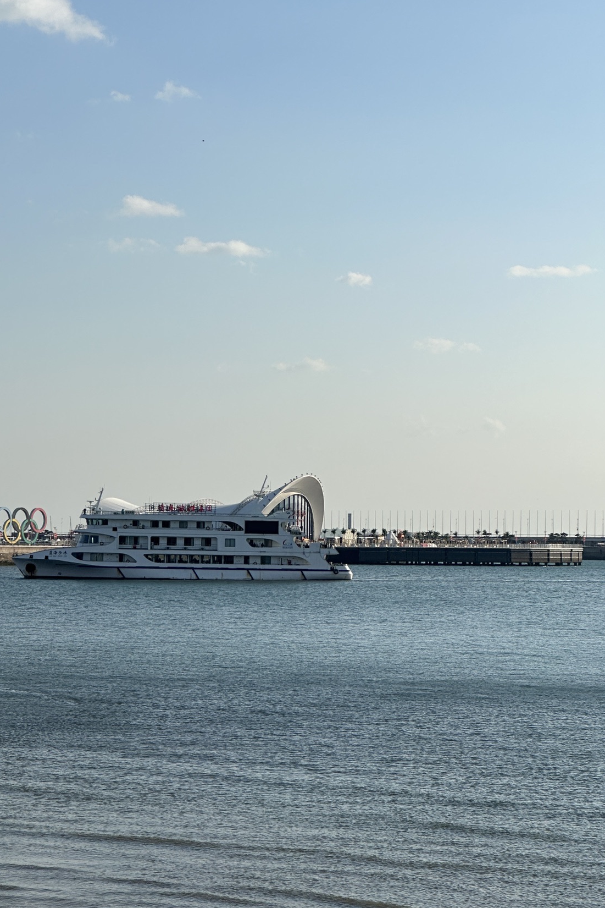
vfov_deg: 21.0
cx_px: 198
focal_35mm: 97
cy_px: 461
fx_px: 2445
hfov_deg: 14.1
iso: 32
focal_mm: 9
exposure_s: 1/1277
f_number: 2.8
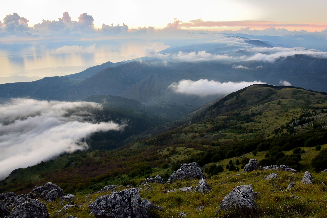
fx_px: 236
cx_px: 162
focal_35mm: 26
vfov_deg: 49.5
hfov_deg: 69.4
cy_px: 101
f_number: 7.1
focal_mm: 16
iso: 400
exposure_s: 1/25
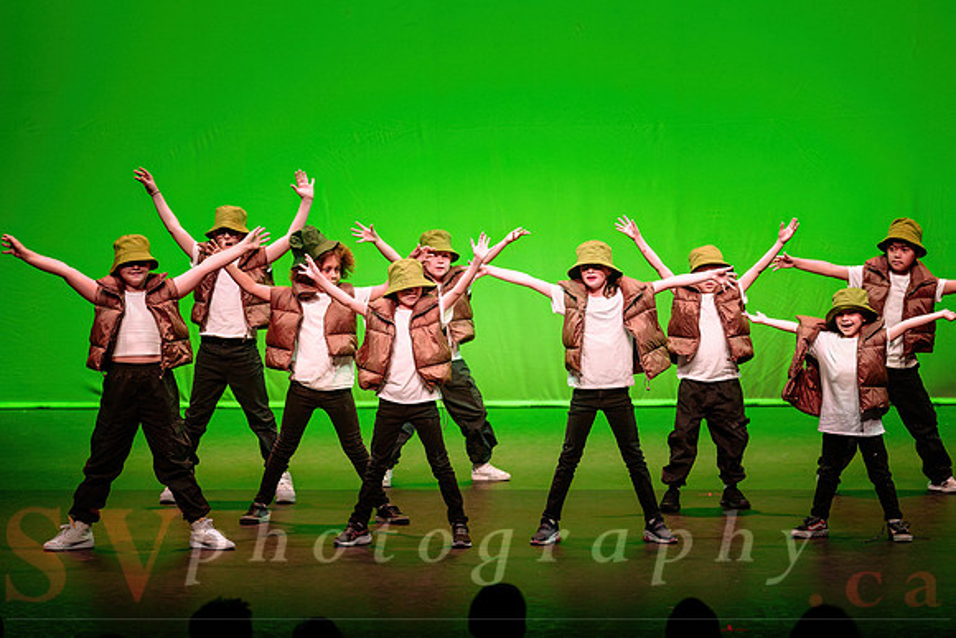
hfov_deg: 14.8
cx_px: 496
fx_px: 3683
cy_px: 318
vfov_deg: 9.9
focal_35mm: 139
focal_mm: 130
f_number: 2.8
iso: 1250
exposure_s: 1/320
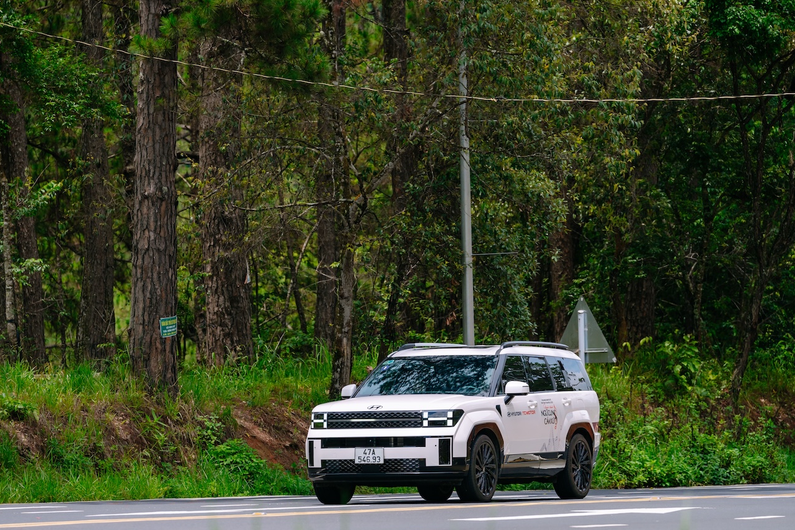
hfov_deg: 10.0
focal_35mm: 206
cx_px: 378
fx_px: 4548
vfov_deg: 6.7
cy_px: 308
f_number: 4.5
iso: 200
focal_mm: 176
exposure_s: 1/2000
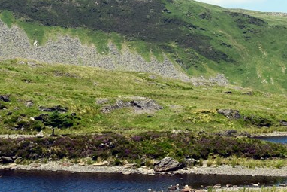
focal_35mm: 113
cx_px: 165
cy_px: 198
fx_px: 901
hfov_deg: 18.1
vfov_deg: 12.0
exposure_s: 1/500
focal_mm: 24
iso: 320
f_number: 11
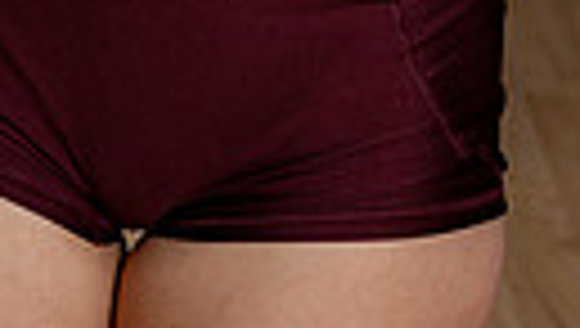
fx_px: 3927
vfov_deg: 4.6
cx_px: 346
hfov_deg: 8.4
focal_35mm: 255
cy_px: -602
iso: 100
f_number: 8
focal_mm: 70
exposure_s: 1/250
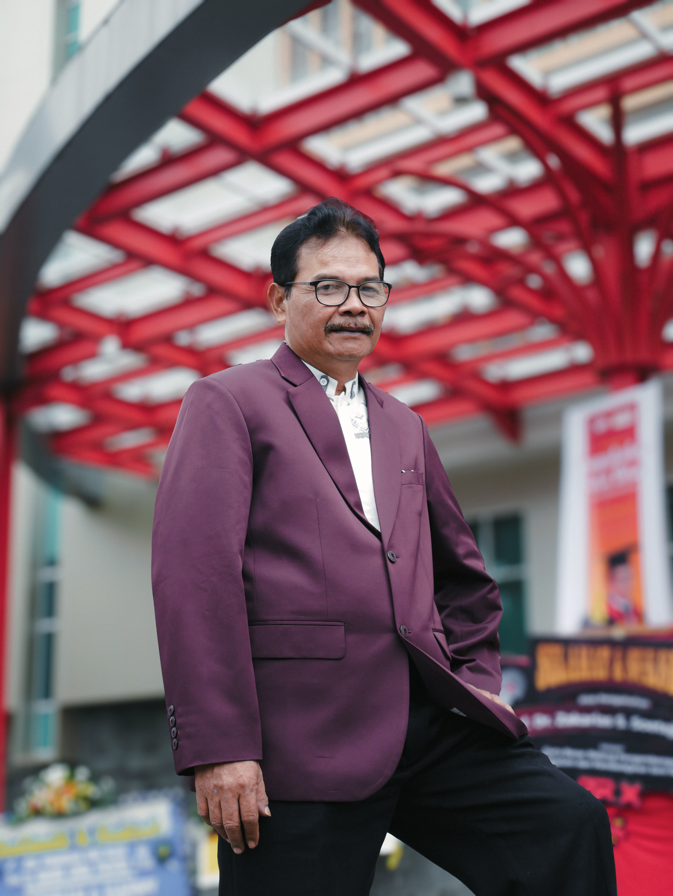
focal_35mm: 54
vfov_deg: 35.5
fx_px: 1399
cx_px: 336
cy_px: 448
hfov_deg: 27.1
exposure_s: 1/200
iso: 200
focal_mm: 27
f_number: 5.3
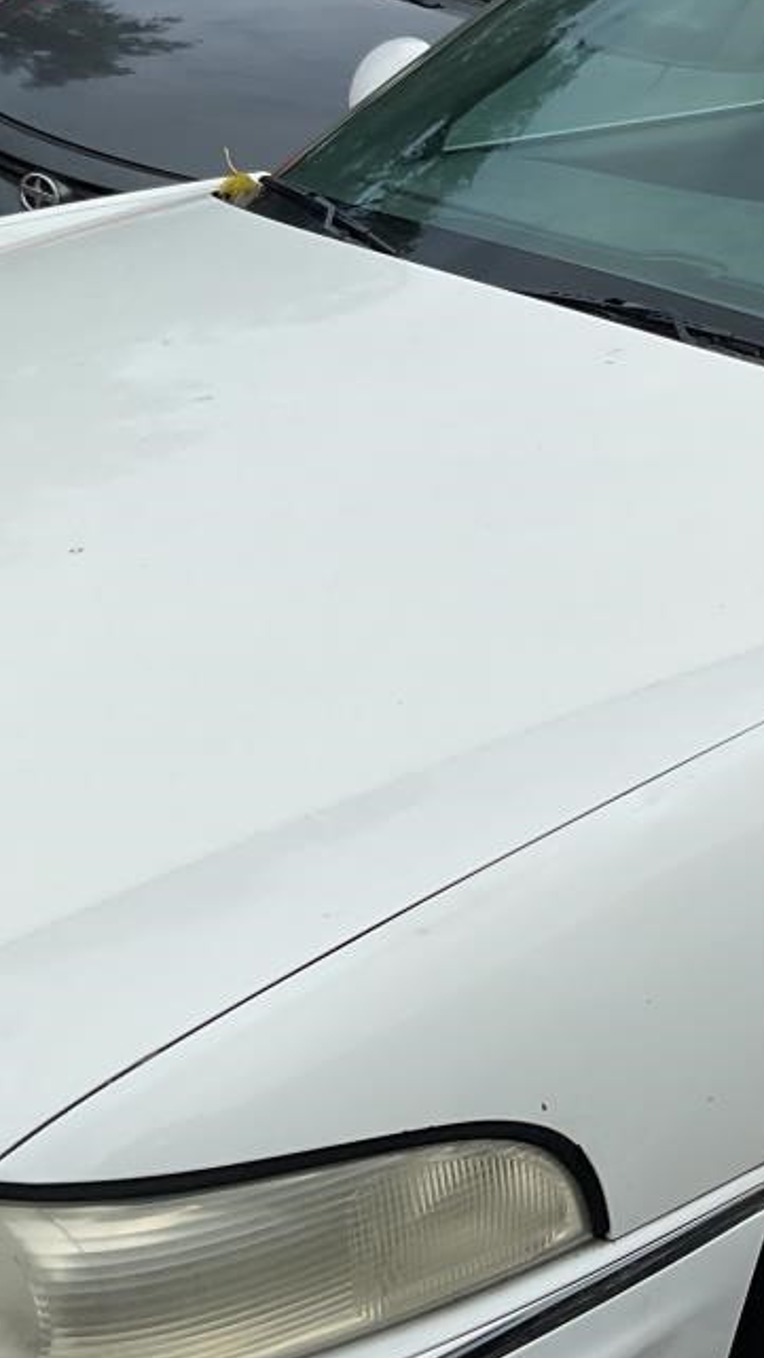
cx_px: 948
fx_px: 2270
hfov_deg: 18.0
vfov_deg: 33.3
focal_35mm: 63
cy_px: 620
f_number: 1.8
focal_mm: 3
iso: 16
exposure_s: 1/997
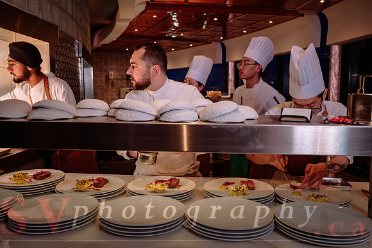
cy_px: 124
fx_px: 326
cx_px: 186
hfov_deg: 59.5
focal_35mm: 32
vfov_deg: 41.7
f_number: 4.5
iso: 800
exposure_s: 1/100
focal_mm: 31.5
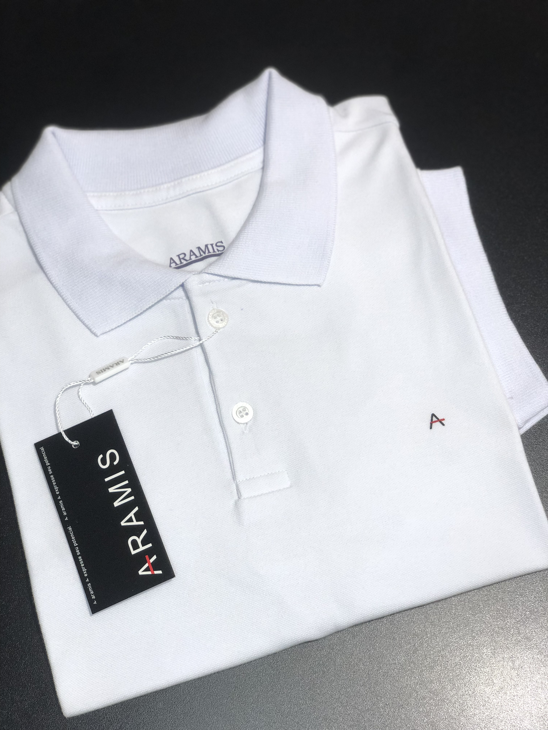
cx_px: 274
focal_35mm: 52
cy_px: 365
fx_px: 1098
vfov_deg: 36.8
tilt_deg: -69.5
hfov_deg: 28.0
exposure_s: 1/58
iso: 40
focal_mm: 6
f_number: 2.4
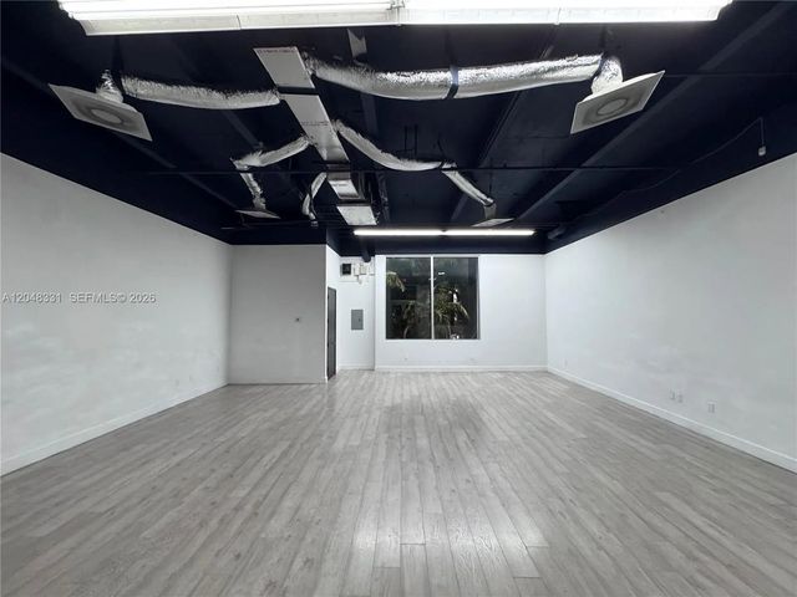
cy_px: 298
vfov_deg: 85.7
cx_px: 398
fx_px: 322
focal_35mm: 14
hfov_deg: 102.1
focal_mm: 2.22
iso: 320
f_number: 2.2
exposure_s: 1/60
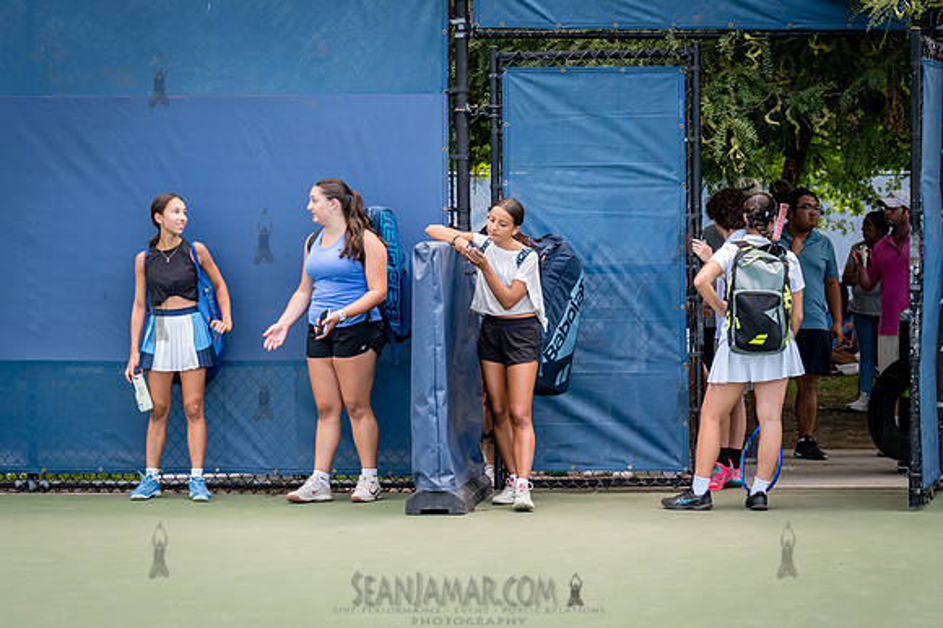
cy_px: 332
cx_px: 421
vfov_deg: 11.5
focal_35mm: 119
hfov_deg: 17.2
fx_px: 3125
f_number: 4
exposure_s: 1/640
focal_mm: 91
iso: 500
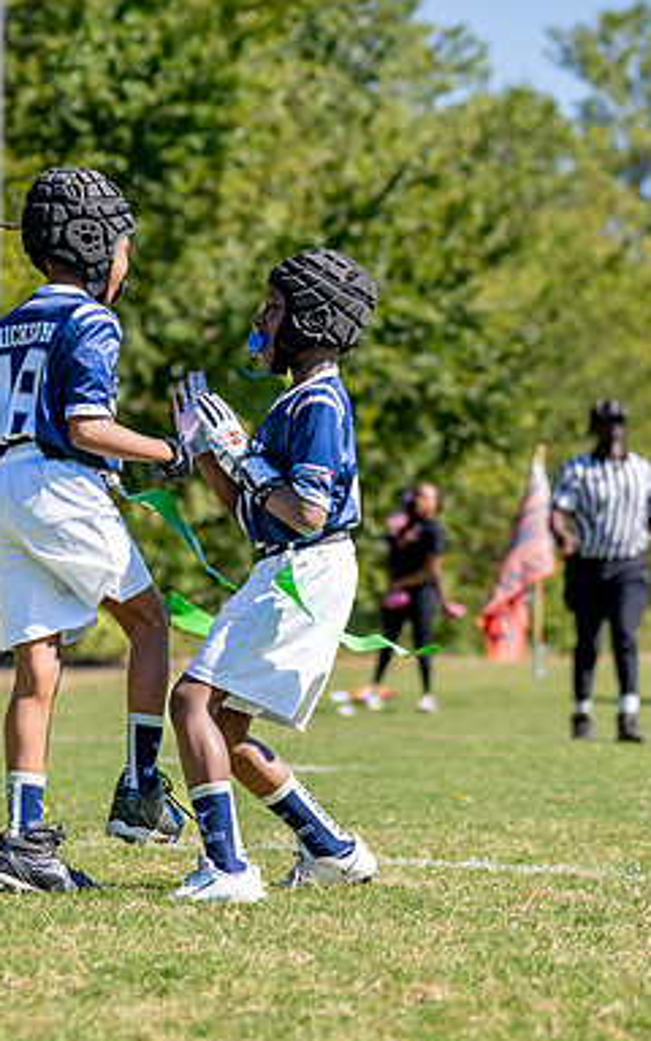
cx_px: 238
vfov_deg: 15.1
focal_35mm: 138
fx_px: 3917
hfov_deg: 9.5
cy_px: 456
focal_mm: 70
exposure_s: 1/2000
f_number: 2.8
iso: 160
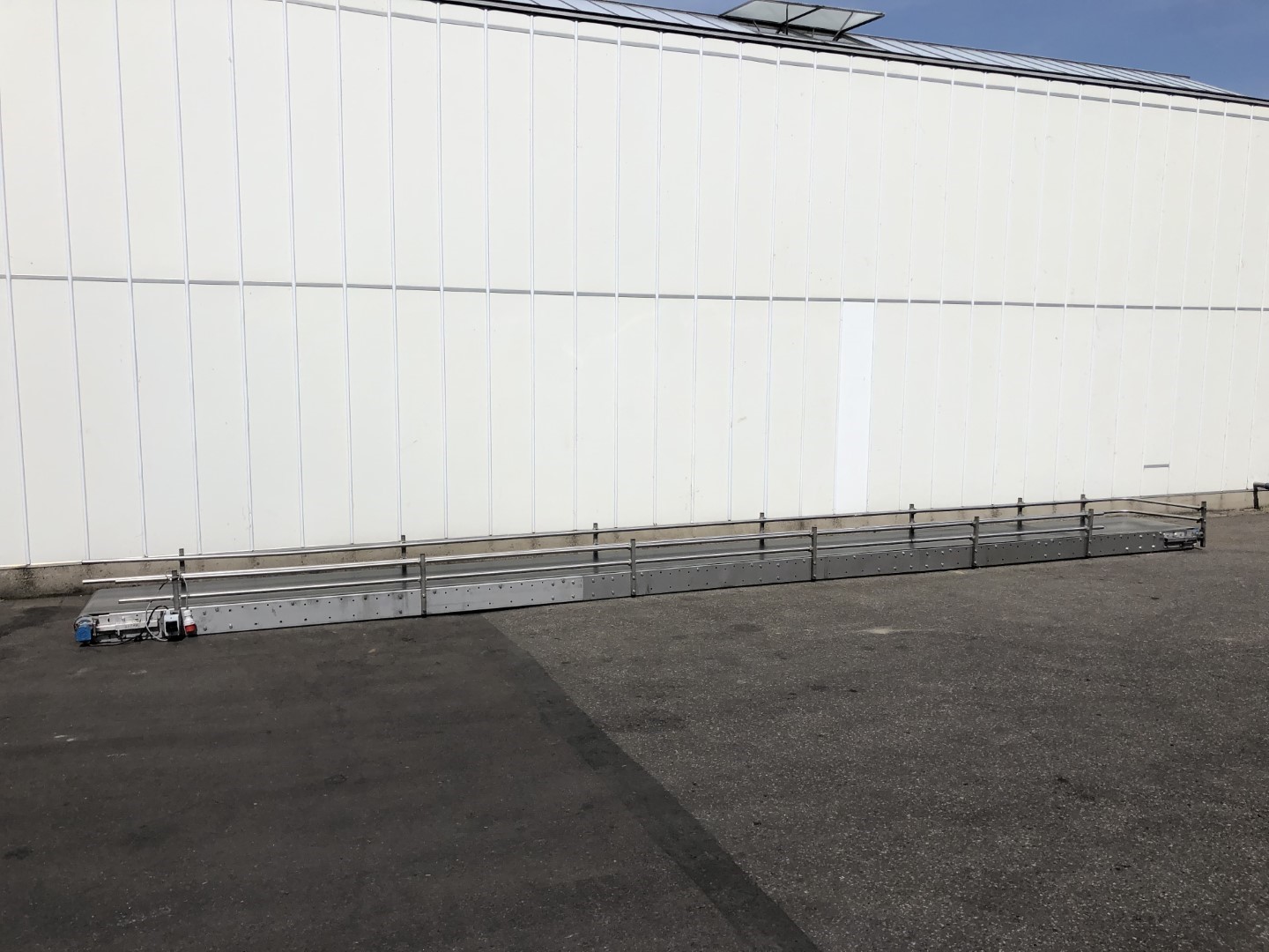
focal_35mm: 28
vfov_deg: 49.7
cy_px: 476
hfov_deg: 63.4
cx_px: 634
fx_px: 1026
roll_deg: -0.4
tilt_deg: -5.7
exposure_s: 1/6897
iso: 20
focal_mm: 4
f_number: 1.8
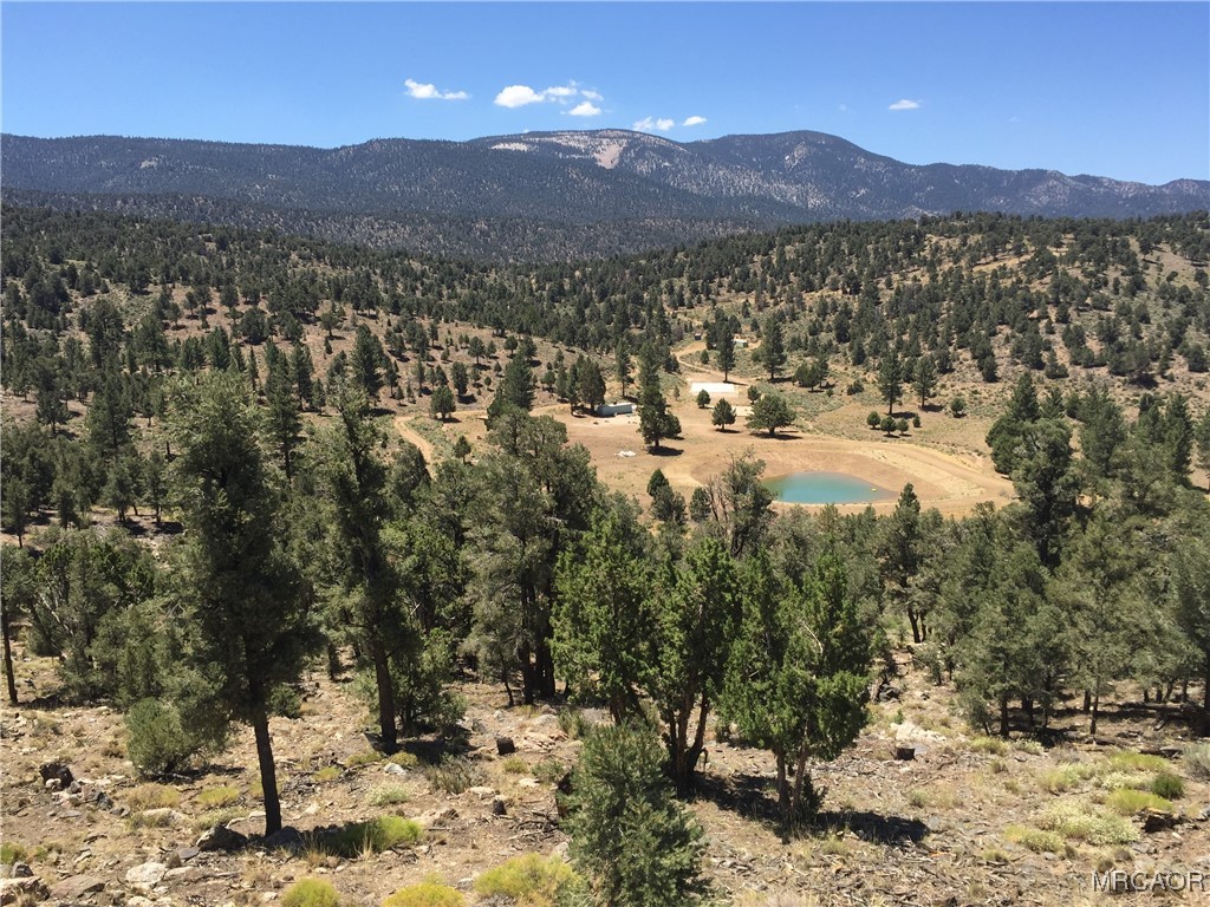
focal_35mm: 29
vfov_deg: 48.2
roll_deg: +0.2
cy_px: 454
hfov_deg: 61.7
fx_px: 1014
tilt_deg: -8.6
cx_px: 605
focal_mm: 4.15
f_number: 2.2
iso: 32
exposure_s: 1/1412
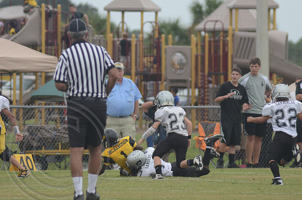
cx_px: 151
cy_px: 100
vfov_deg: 2.9
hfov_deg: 4.3
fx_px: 4018
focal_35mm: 480
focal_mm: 320
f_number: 5.6
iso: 400
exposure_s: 1/800
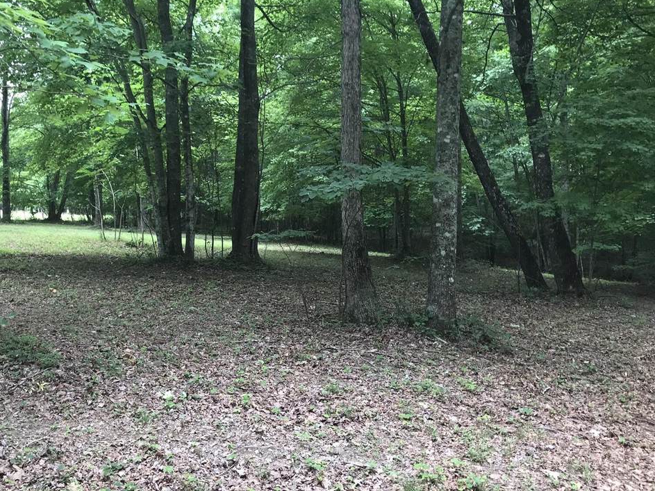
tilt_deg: +0.7
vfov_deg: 37.7
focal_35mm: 38
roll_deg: -0.1
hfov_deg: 48.5
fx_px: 719
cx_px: 244
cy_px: 258
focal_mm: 3.99
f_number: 1.8
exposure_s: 1/120
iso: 40
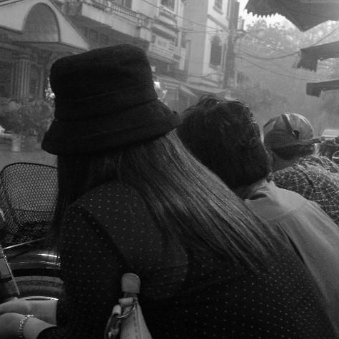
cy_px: 171
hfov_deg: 34.0
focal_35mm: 50
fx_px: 554
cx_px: 149
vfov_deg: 34.0
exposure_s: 1/8
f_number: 2.9
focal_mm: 9
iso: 400
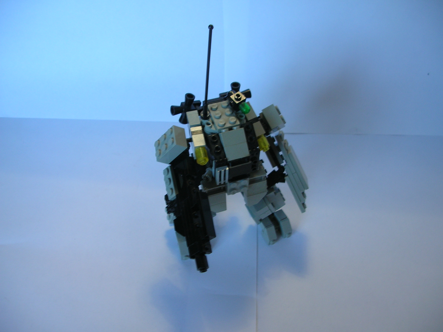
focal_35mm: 35
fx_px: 448
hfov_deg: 52.7
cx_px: 222
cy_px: 166
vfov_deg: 40.6
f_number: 2.8
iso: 50
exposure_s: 1/16.5
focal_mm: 5.8
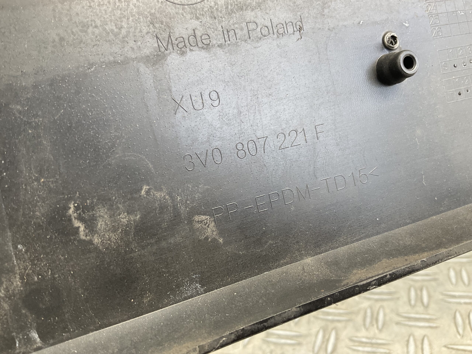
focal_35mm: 29
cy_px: 177
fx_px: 395
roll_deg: +8.6
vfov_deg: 48.2
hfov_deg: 61.7
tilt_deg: -16.6
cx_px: 236
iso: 64
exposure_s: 1/120
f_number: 1.8
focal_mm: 3
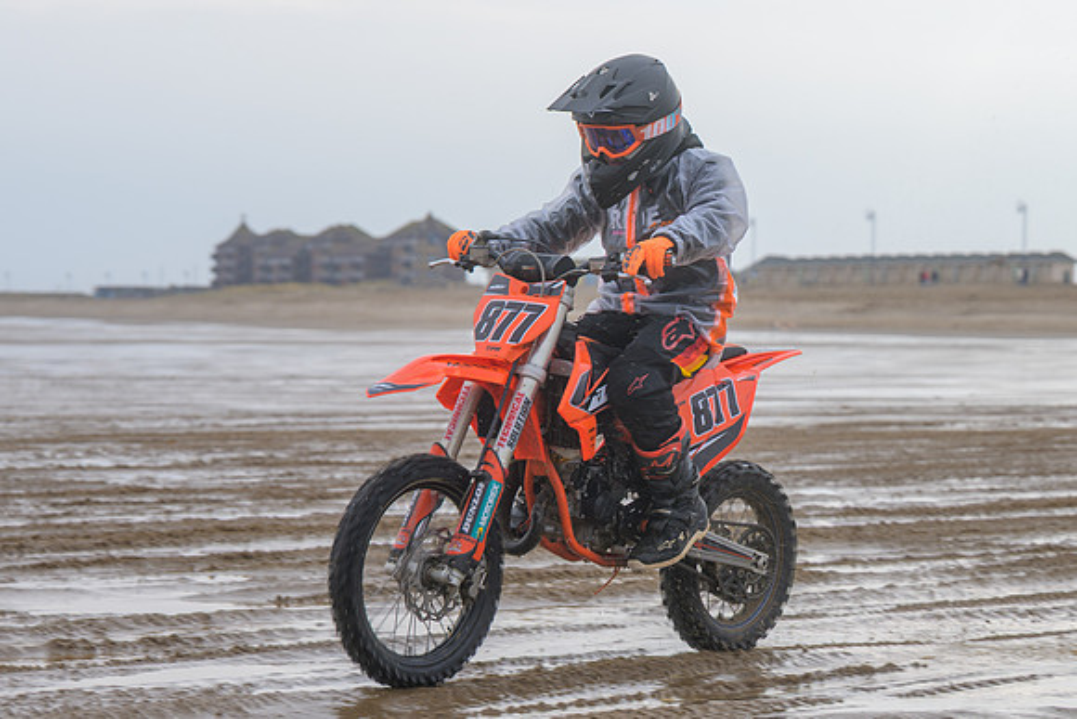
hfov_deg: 17.0
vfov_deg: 11.4
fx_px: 3596
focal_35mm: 120
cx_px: 463
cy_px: 381
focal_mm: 70
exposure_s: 1/320
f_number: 4
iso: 64
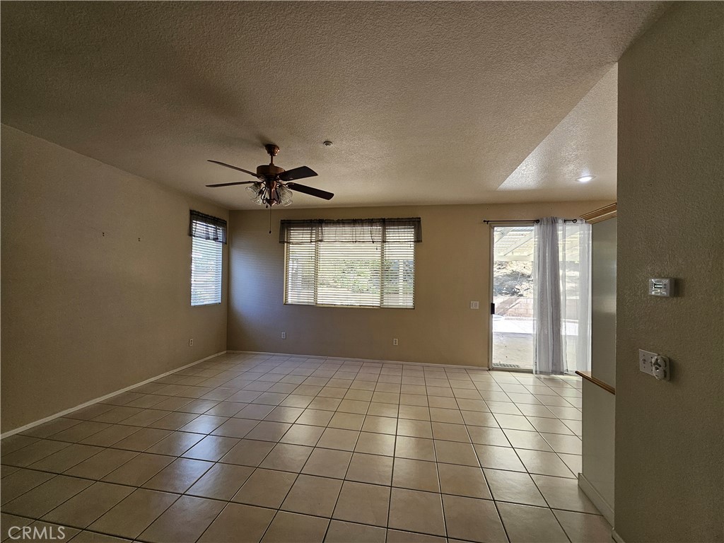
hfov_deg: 106.2
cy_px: 272
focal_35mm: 13
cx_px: 362
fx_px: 272
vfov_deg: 89.9
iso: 50
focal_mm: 1.74
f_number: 2.2
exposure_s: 1/60
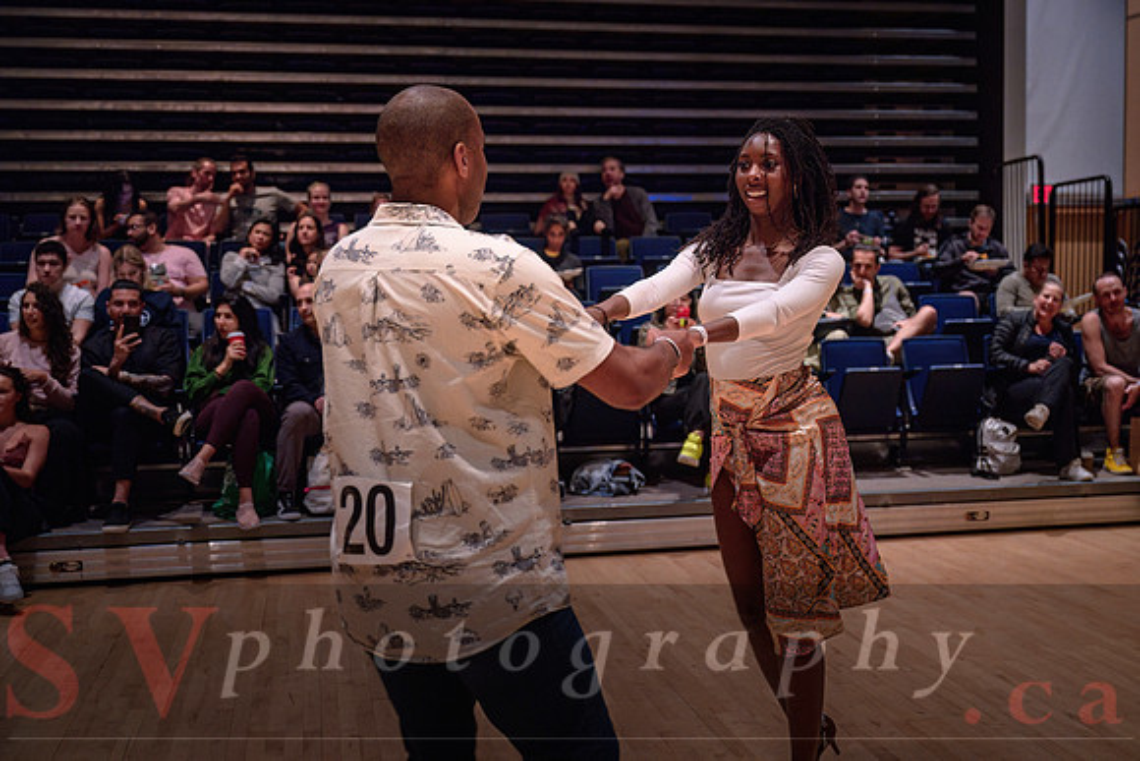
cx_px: 604
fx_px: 1333
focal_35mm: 42
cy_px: 366
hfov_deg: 46.3
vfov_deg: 31.8
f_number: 2.8
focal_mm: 39
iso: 2500
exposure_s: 1/125
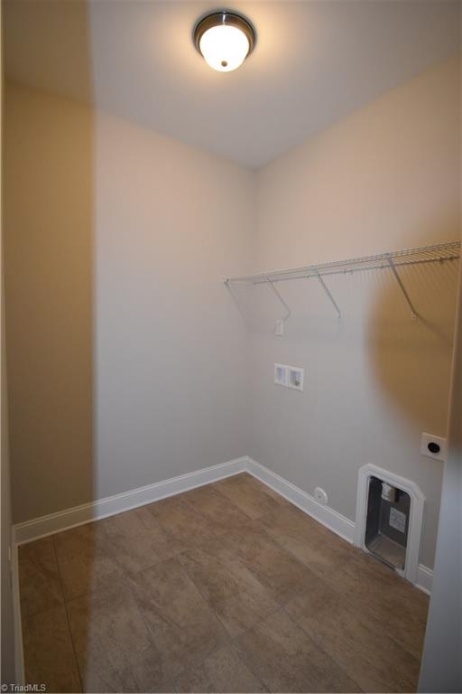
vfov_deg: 100.4
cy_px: 347
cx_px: 231
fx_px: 289
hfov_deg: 77.3
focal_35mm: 15
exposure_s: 1/100
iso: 800
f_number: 5
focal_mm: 10
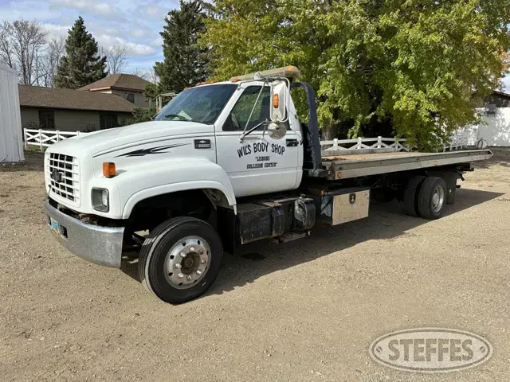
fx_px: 354
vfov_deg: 56.8
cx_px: 255
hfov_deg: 71.6
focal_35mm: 24
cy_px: 191
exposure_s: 1/4762
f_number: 1.78
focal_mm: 6.86
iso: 80
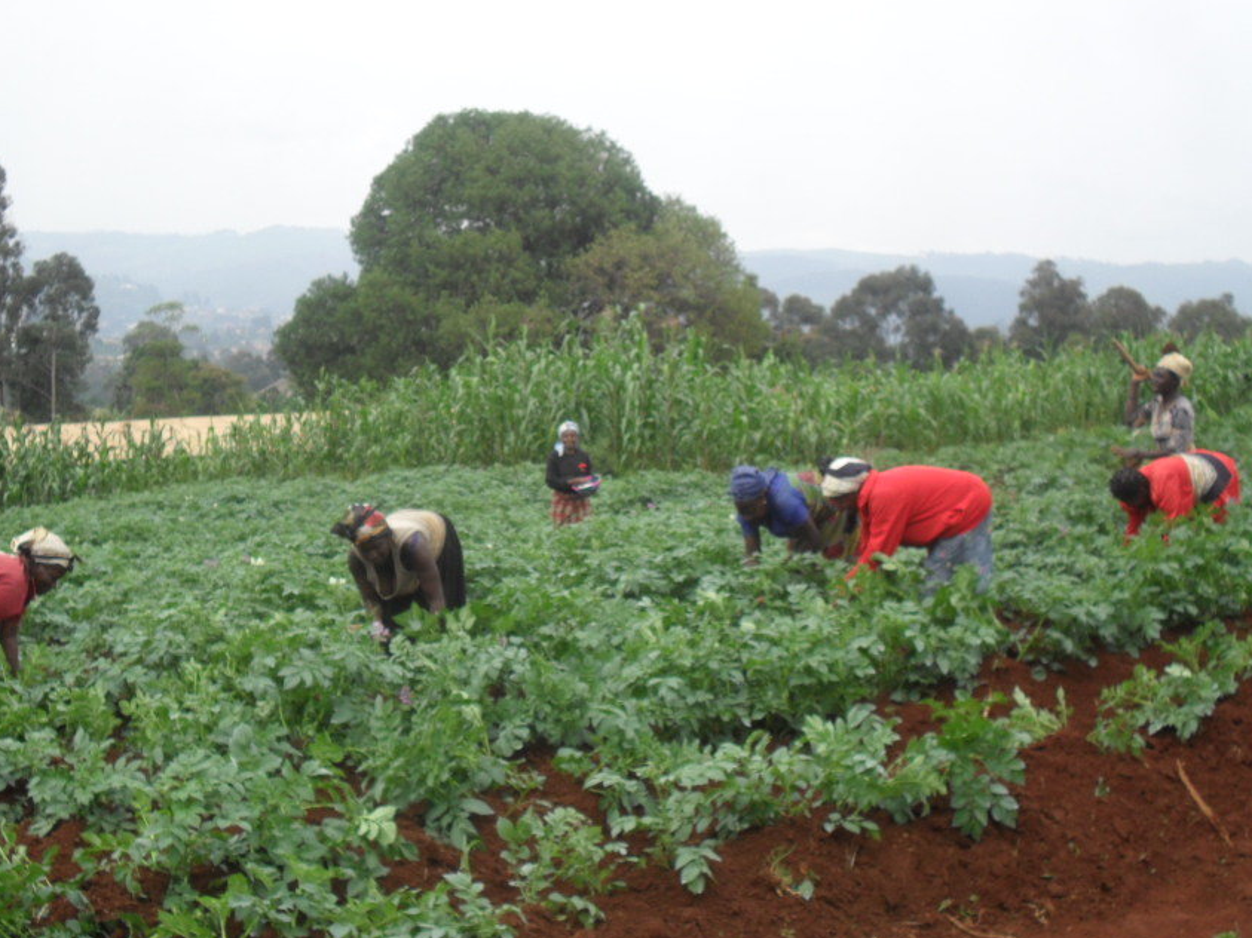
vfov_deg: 28.5
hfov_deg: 37.5
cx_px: 636
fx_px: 1844
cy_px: 496
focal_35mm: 51
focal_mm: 7.5
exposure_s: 1/500
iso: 100
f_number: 3.6
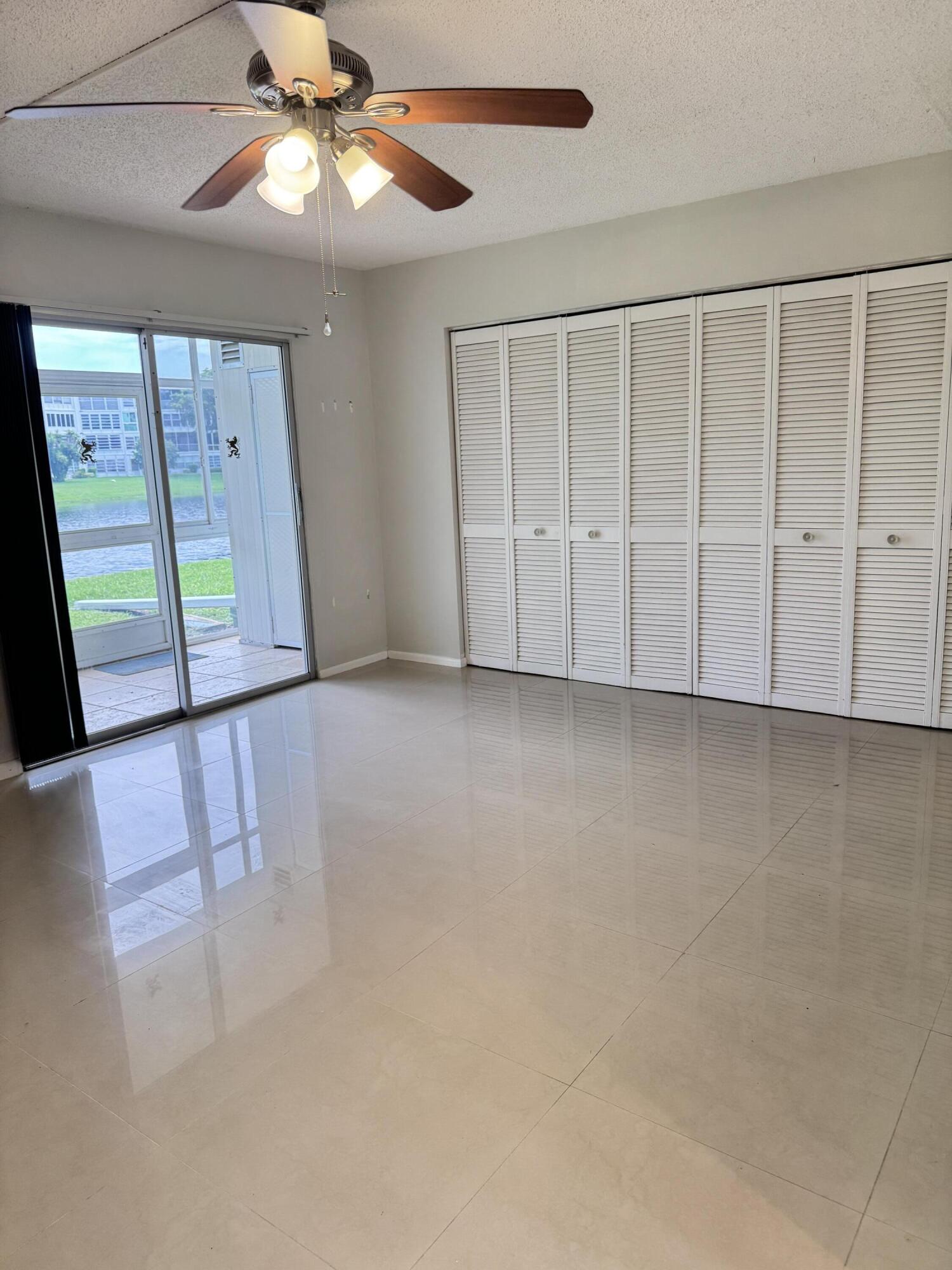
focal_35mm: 24
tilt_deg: -10.2
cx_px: 476
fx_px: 880
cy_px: 635
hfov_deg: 56.8
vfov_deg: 71.6
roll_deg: +3.8
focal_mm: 6.76
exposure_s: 1/120
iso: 200
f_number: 1.78
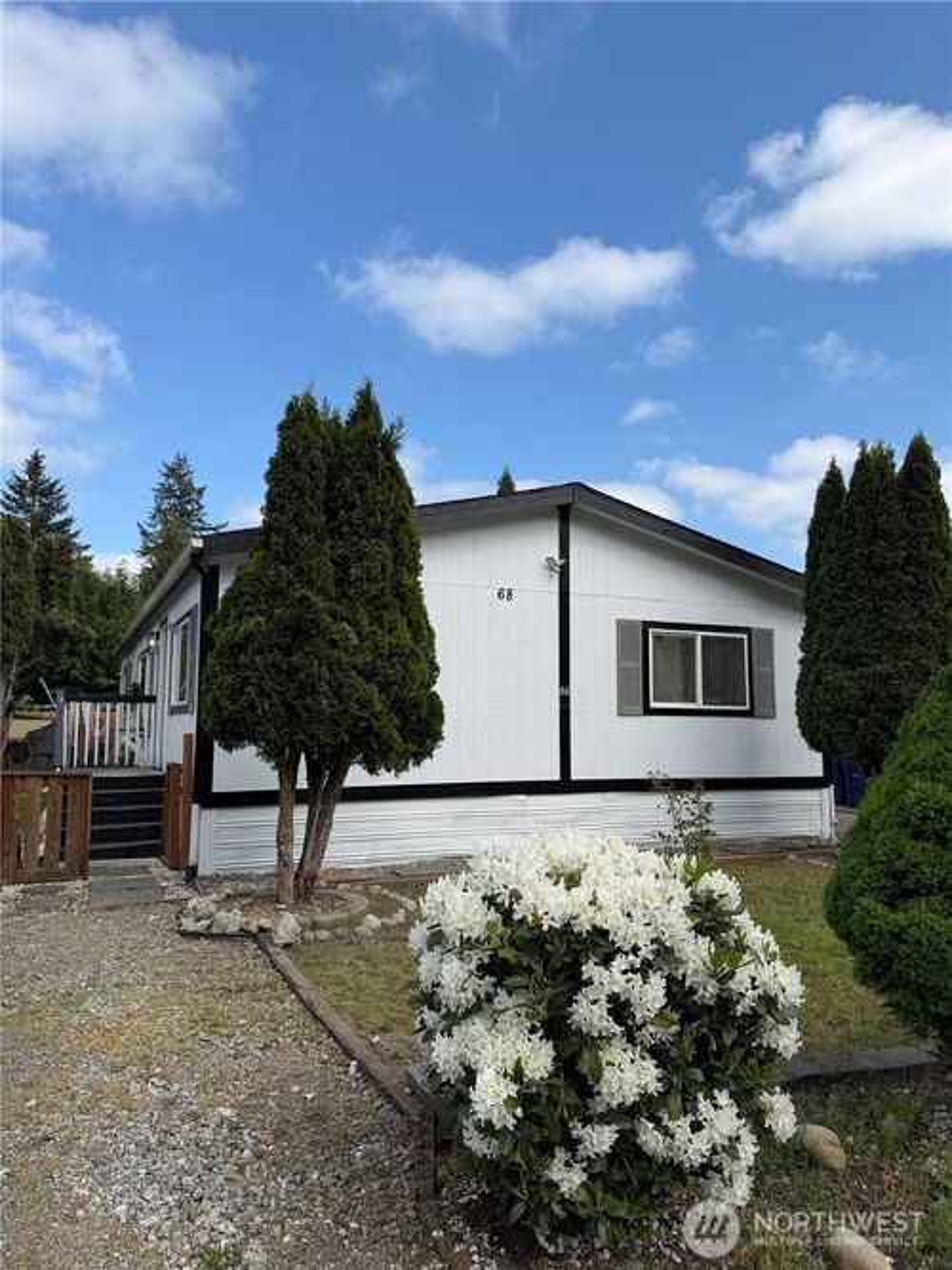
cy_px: 635
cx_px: 476
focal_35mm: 24
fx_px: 880
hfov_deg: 56.8
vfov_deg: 71.6
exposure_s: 1/4167
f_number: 1.78
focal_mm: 6.76
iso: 80
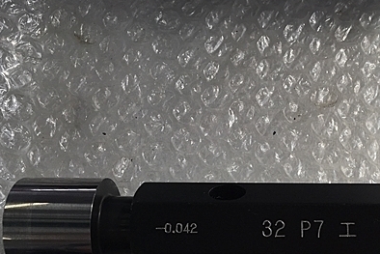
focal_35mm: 49
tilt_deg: -68.8
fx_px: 517
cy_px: 229
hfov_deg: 39.4
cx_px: 276
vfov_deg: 26.6
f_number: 2.2
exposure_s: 1/291
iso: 25
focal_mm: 4.15
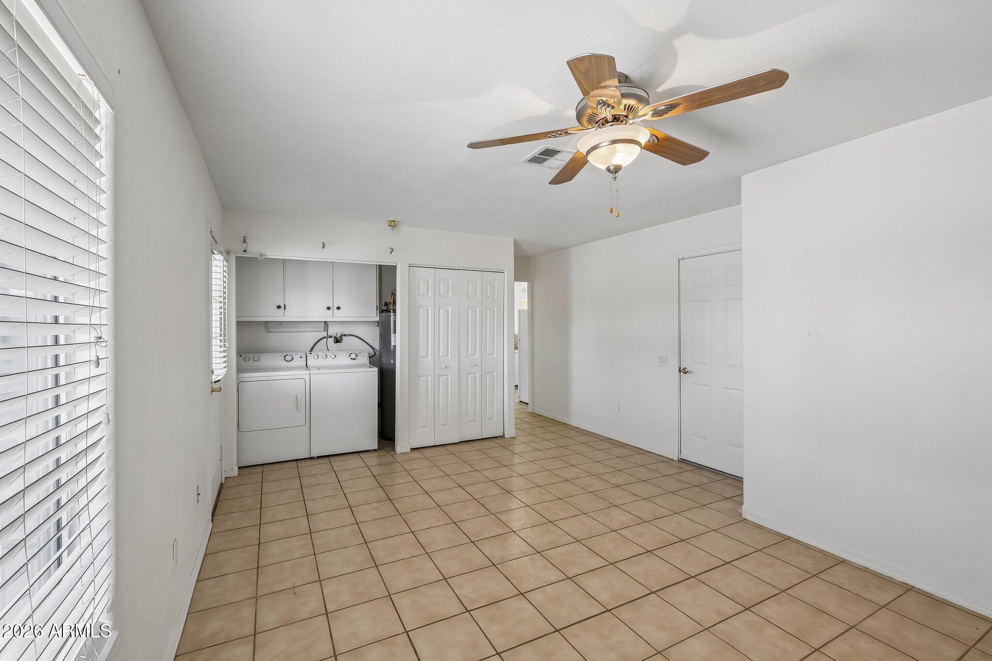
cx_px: 496
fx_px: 413
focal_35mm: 15
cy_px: 330
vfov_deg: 77.3
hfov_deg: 100.4
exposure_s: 1/13
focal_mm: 10
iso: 400
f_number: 8
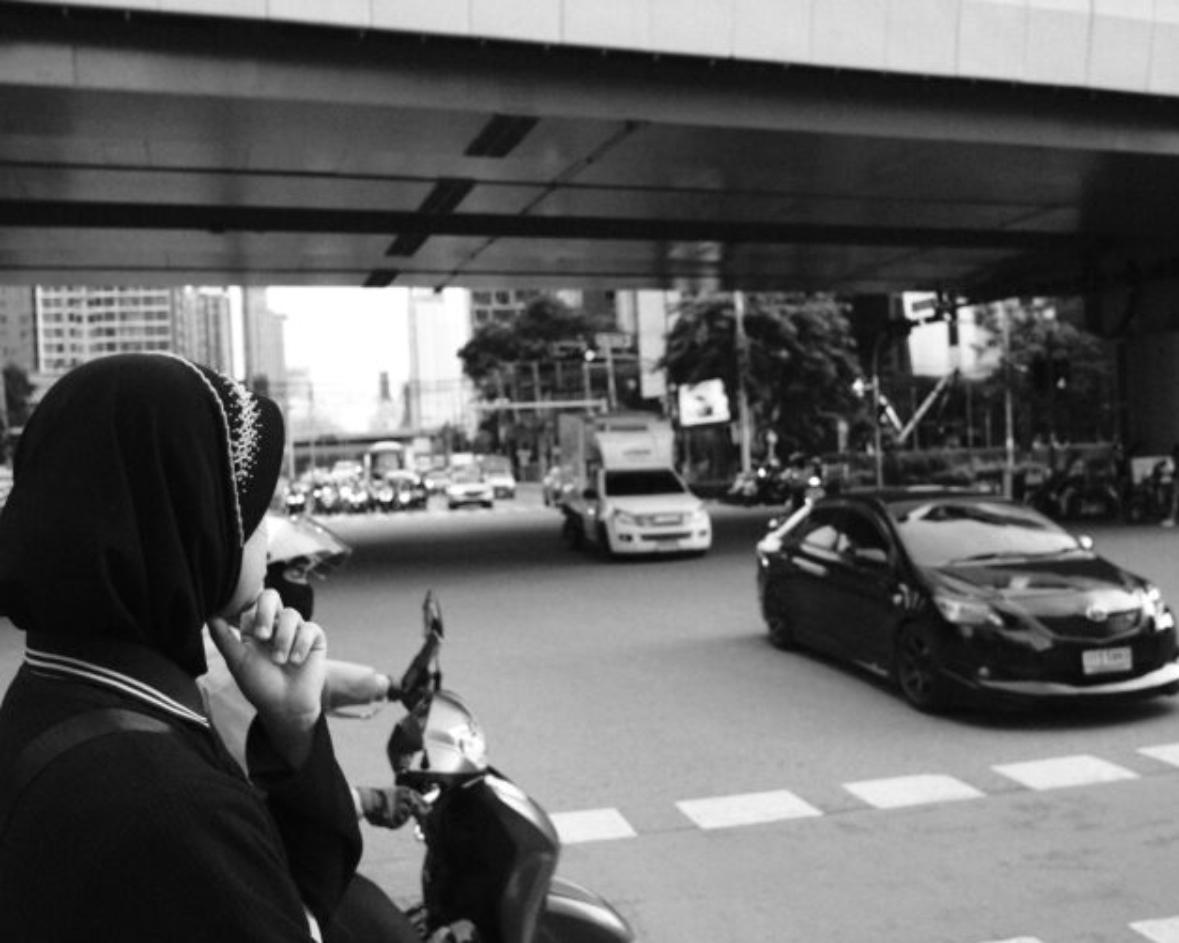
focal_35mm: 31
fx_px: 1081
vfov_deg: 47.1
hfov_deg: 57.2
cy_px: 479
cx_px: 601
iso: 3200
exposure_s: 1/1600
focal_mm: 18
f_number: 4
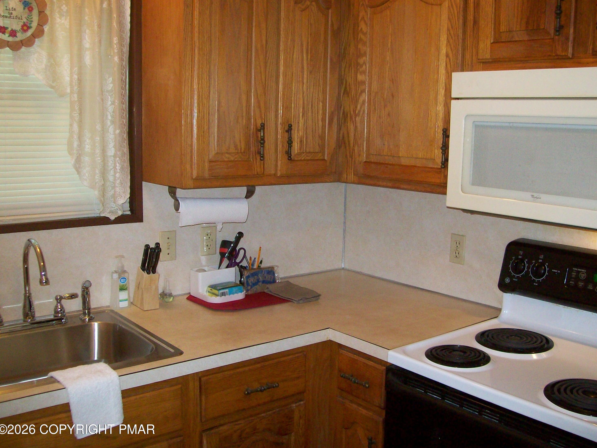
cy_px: 220
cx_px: 303
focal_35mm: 37
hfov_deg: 50.1
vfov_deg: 38.7
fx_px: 638
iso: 200
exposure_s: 1/64
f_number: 2.7
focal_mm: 6
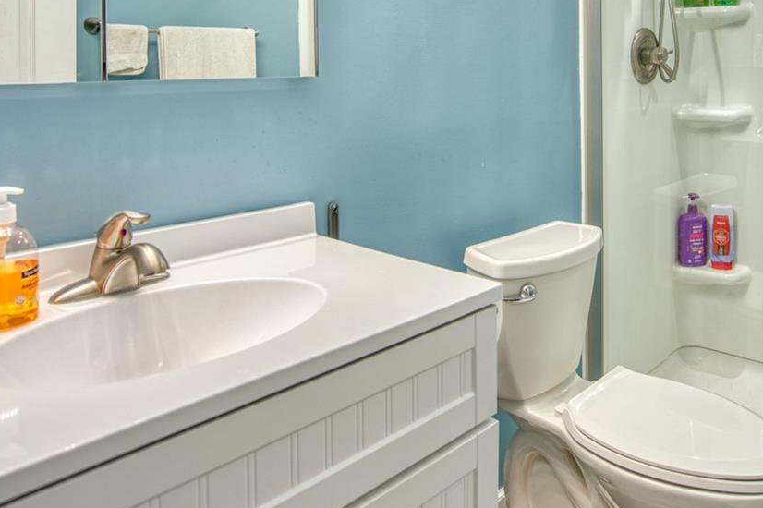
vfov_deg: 39.9
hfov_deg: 59.2
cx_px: 494
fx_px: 657
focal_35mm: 31
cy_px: 73
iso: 500
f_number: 4
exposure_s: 1/50
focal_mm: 16
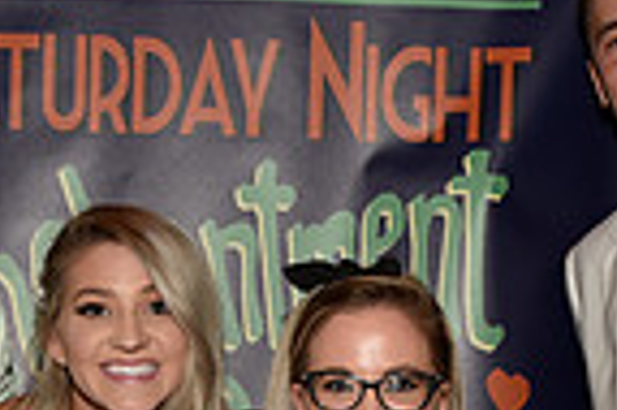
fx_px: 2020
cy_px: 667
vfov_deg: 11.0
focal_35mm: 118
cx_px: 280
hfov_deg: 17.4
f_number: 7.1
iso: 800
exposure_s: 1/60
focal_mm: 29
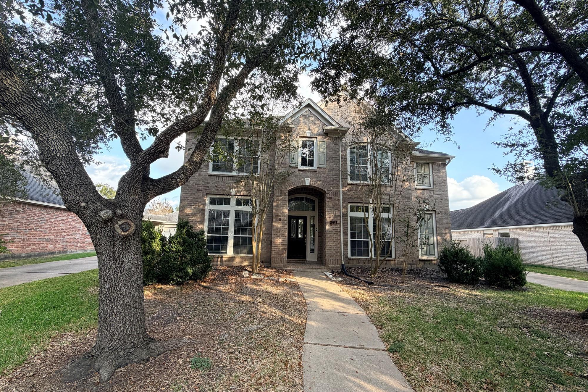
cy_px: 204
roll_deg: -1.4
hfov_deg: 100.4
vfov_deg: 77.3
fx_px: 245
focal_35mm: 15
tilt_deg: +9.1
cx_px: 292
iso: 50
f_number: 2.2
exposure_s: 1/210
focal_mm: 2.22
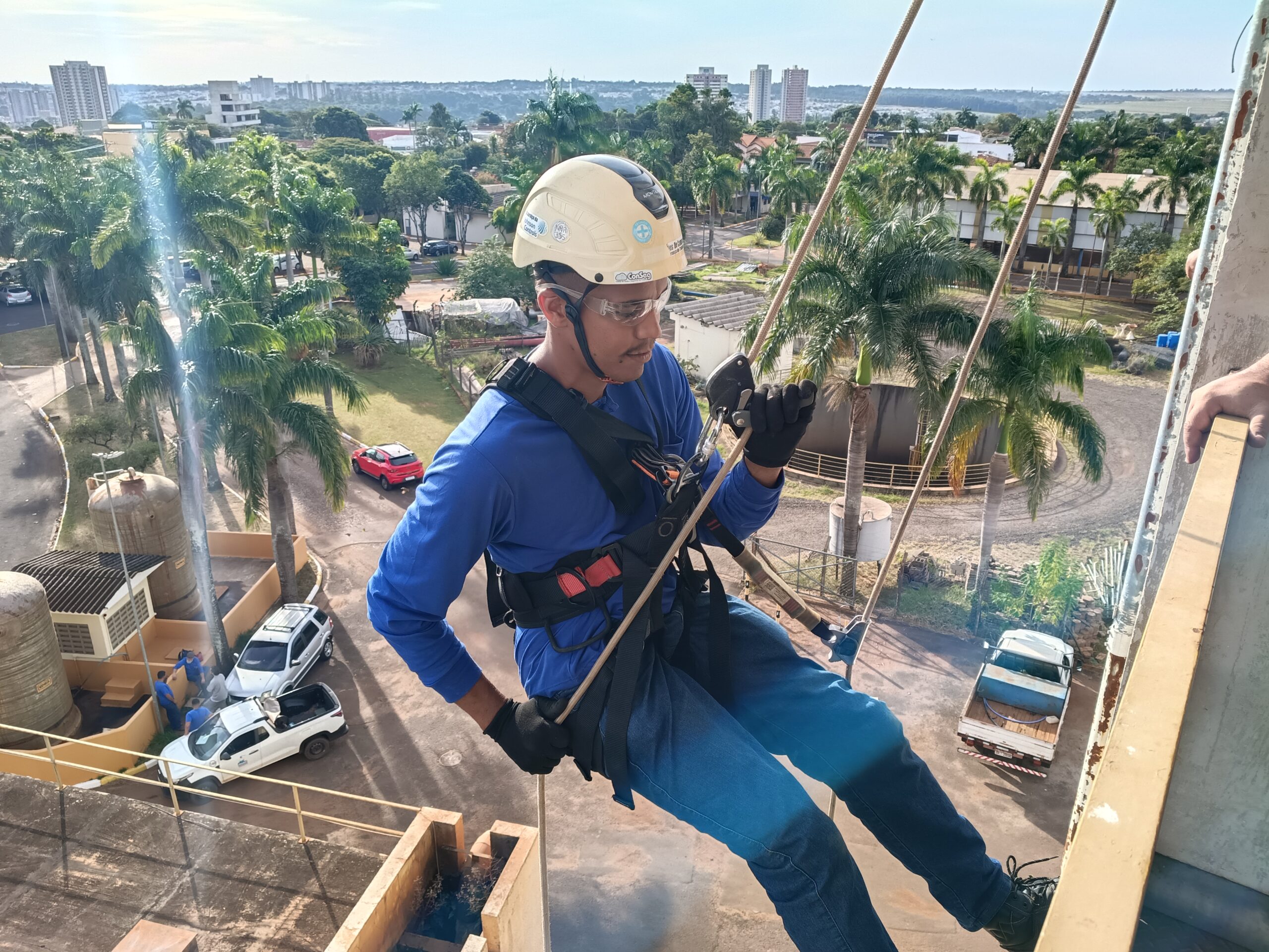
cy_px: 476
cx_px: 634
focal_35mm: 26
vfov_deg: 53.1
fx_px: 953
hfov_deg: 67.3
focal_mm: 4.81
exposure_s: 1/537
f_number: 1.8
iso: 149
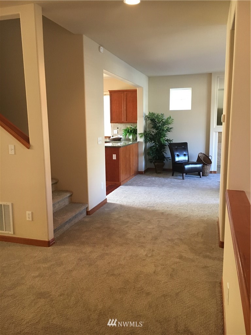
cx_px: 126
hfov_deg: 48.2
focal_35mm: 29
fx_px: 280
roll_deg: +0.1
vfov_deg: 61.7
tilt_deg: -7.5
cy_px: 168
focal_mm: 4.15
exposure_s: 1/33
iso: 200
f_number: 2.2
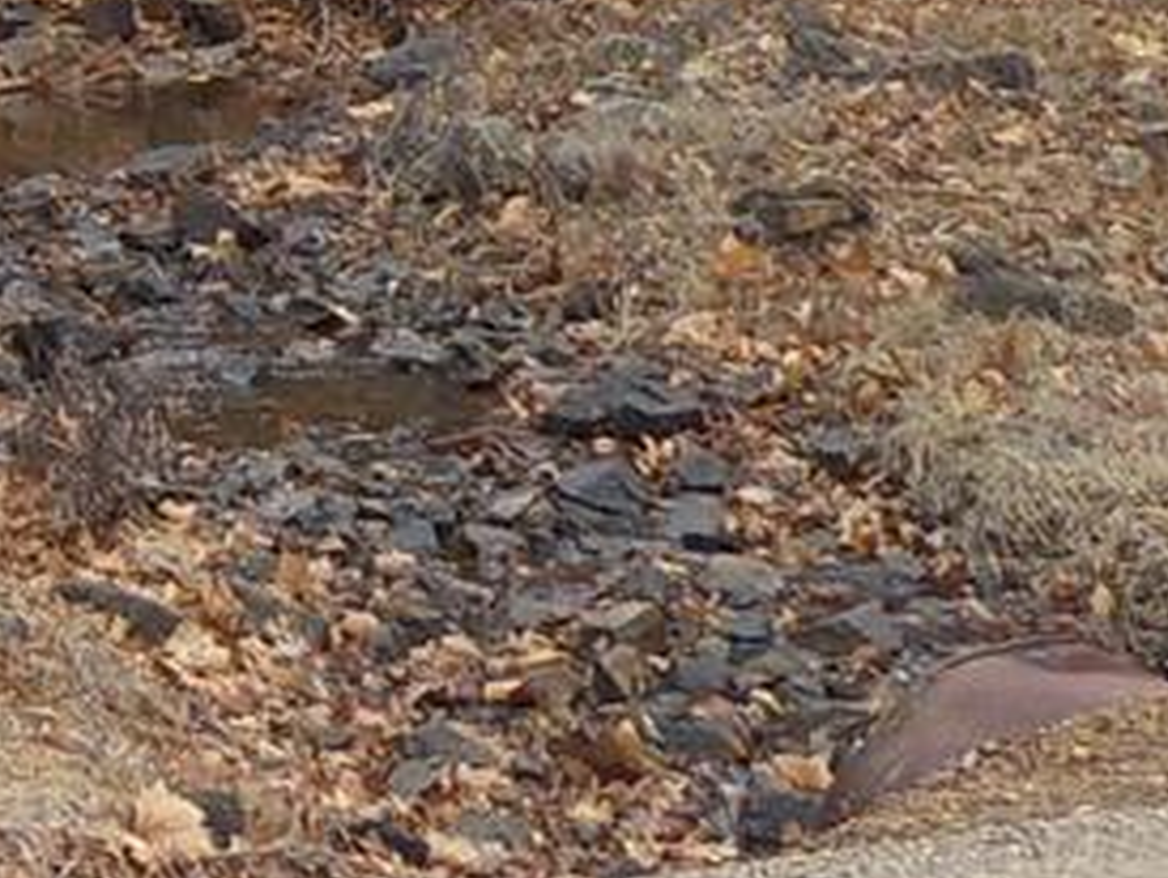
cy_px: -473
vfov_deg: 12.5
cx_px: -767
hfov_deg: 15.6
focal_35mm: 112
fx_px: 3782
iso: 125
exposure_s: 1/125
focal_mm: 4.1
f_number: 3.3
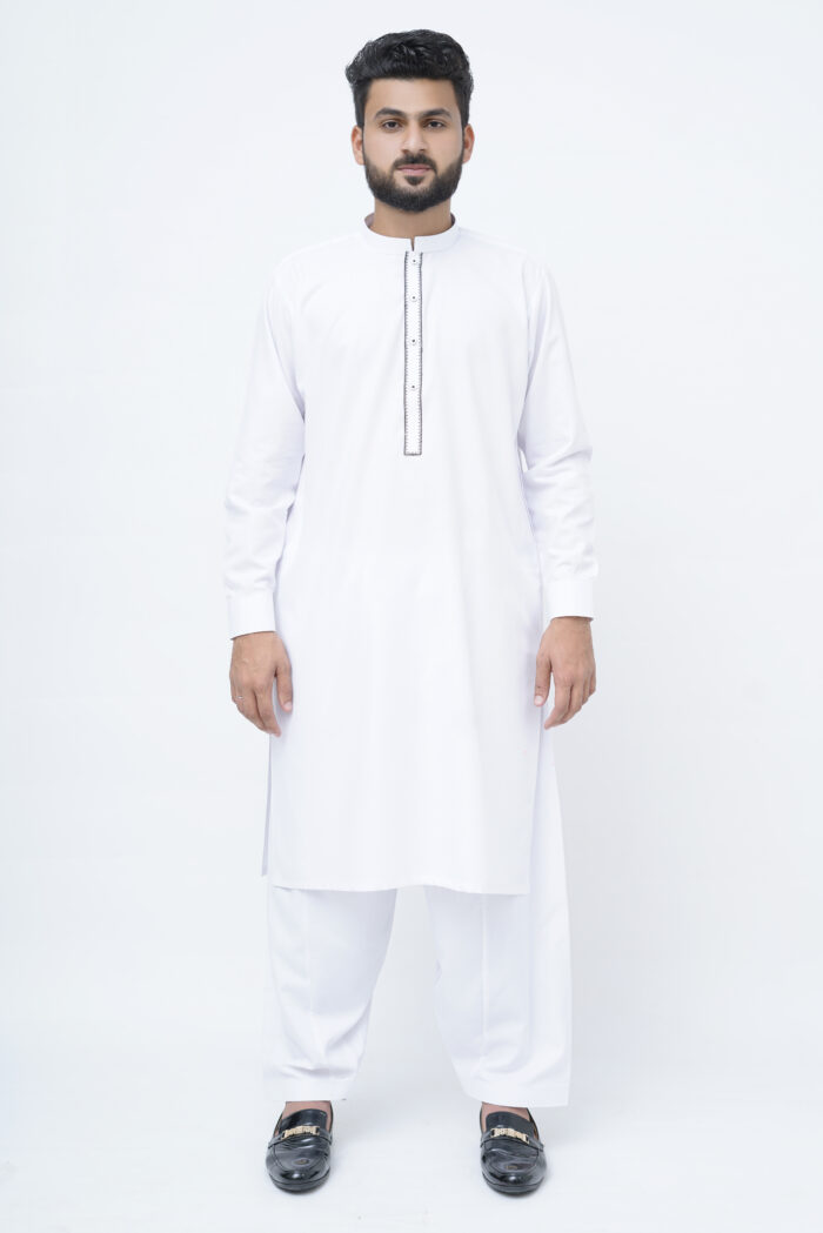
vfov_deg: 39.6
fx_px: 1713
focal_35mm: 50
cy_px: 616
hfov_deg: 27.0
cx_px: 412
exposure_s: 1/125
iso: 100
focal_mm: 50
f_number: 4
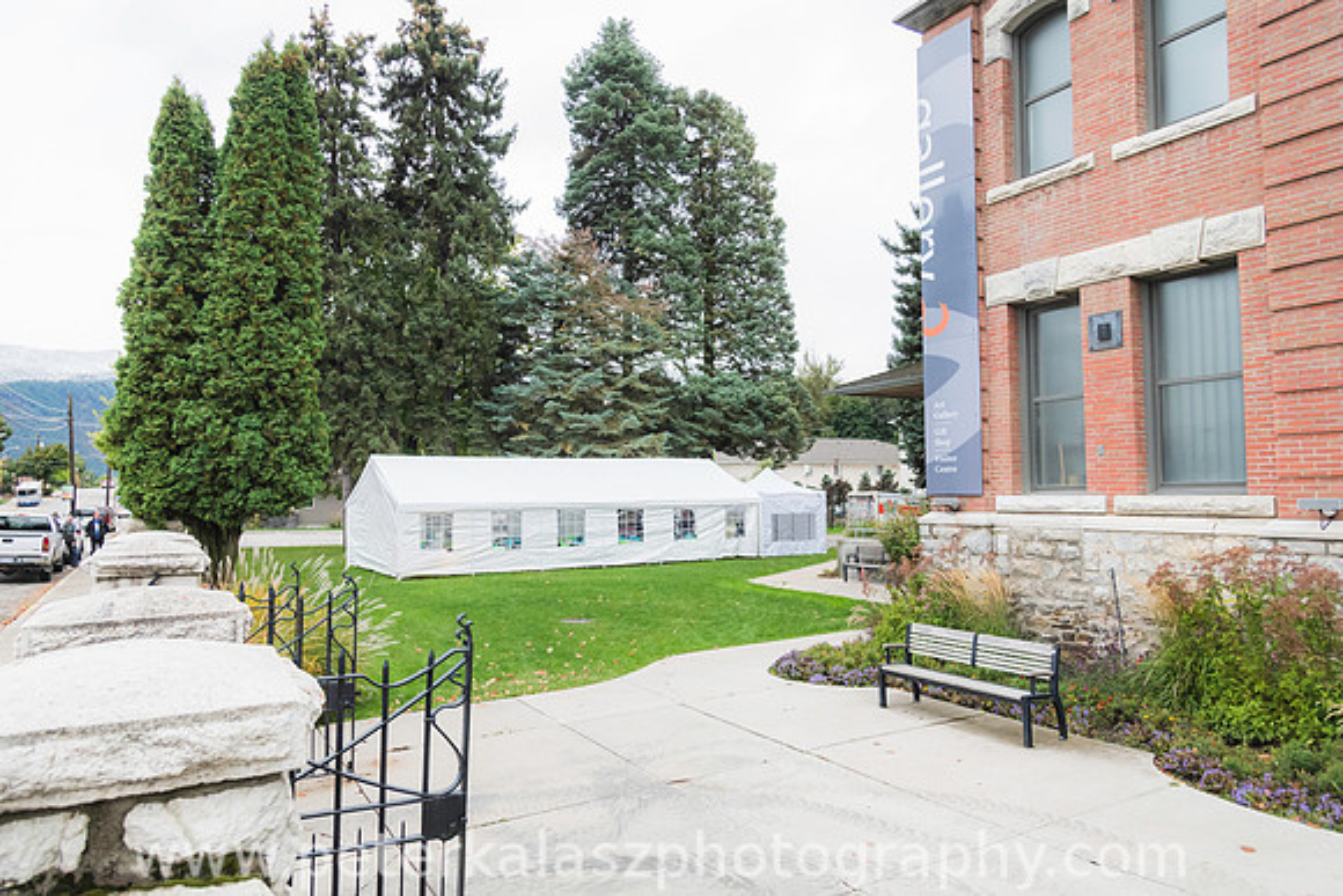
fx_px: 896
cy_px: 448
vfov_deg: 53.2
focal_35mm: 24
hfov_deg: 73.7
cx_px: 672
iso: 1250
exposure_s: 1/250
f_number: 5.6
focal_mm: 24
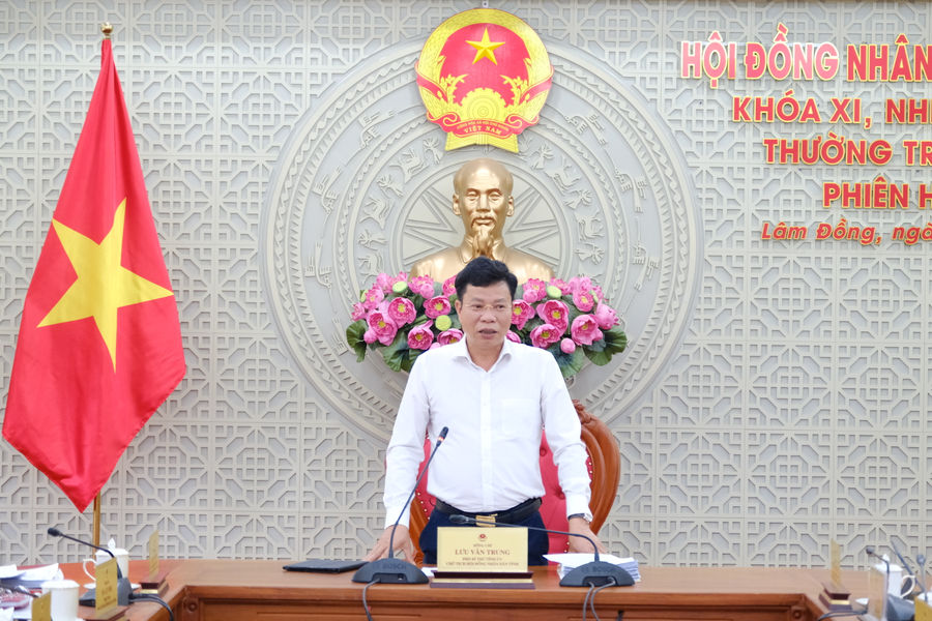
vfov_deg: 13.6
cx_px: 466
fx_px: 2615
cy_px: 310
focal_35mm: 101
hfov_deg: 20.2
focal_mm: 67.5
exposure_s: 1/160
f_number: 4
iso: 2000
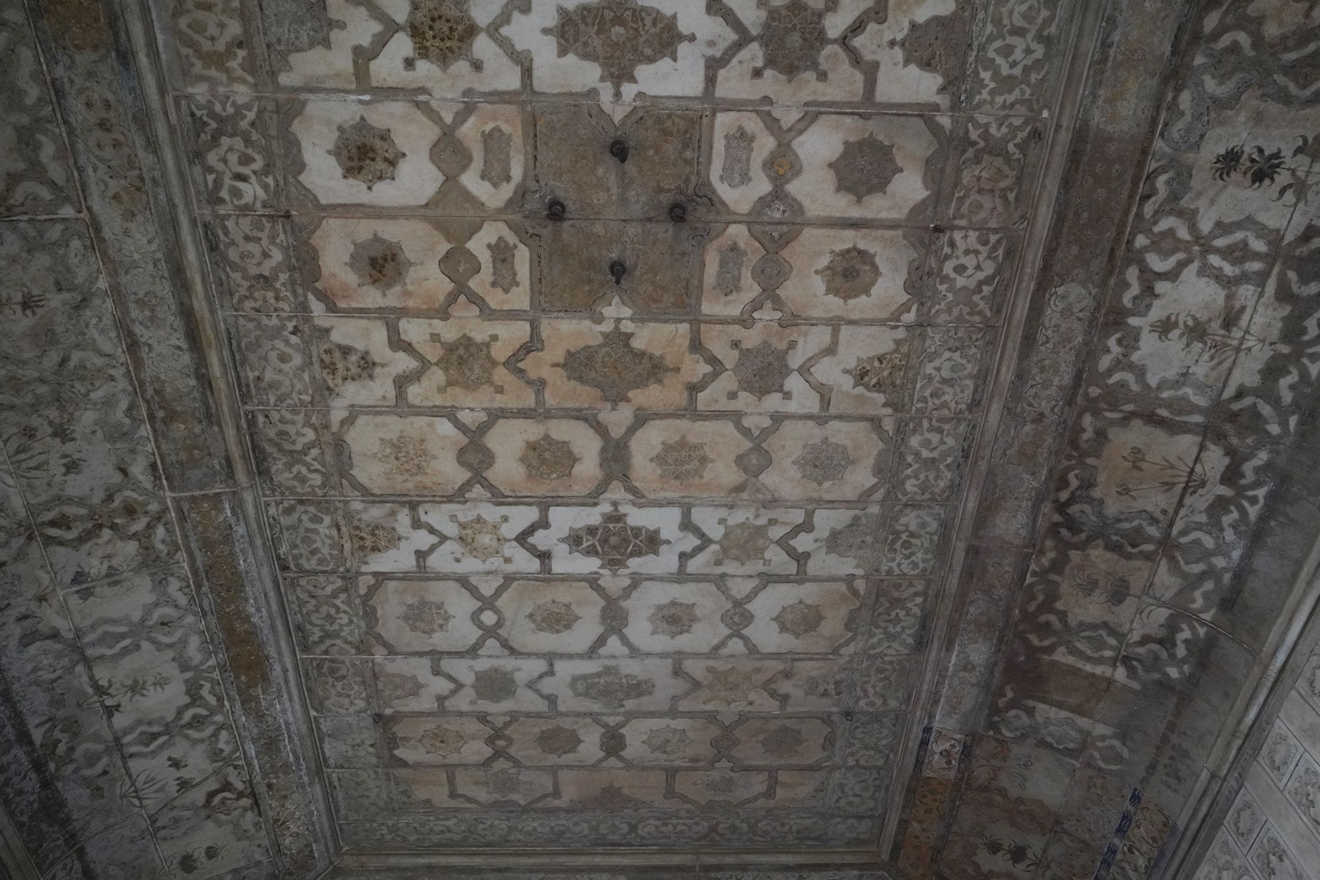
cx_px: 660
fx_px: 880
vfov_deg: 53.1
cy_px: 440
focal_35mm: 24
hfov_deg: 73.7
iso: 3200
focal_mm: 24
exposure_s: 1/80
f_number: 7.1
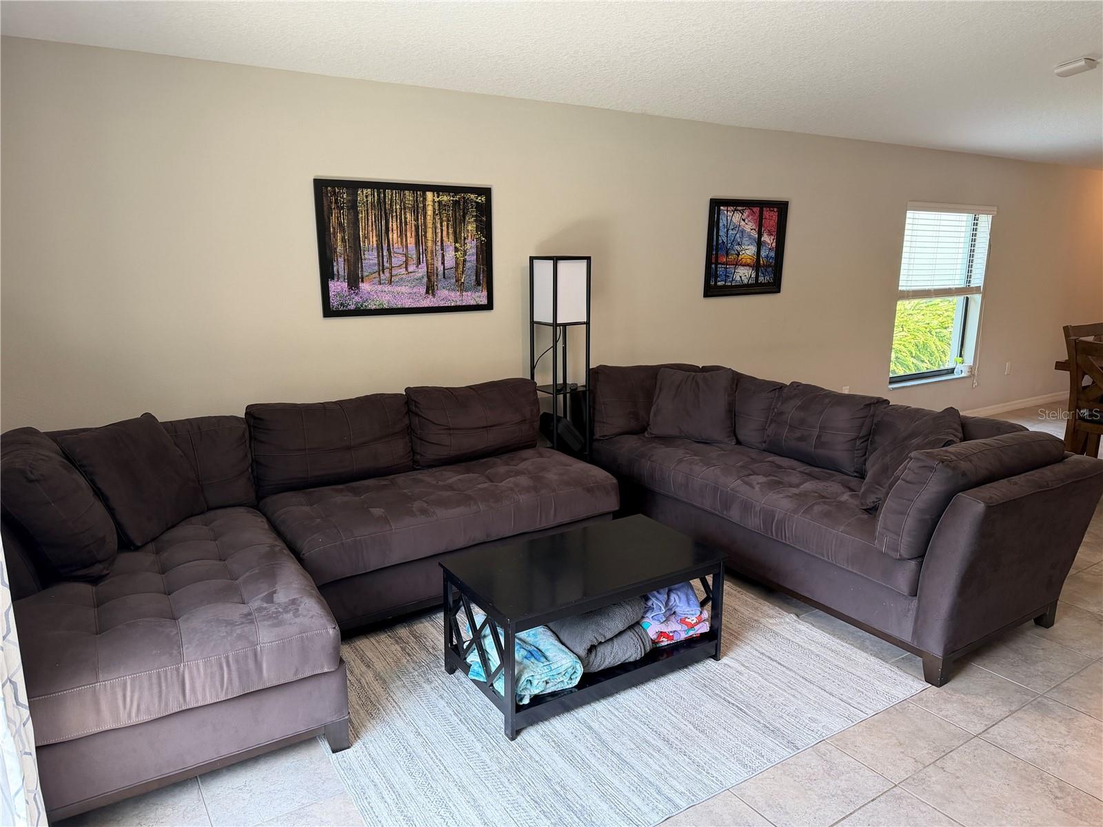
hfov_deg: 71.6
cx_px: 552
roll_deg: +0.3
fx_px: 765
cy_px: 414
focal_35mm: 24
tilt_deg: -12.8
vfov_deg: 56.8
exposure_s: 1/143
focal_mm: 6.76
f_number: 1.78
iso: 200
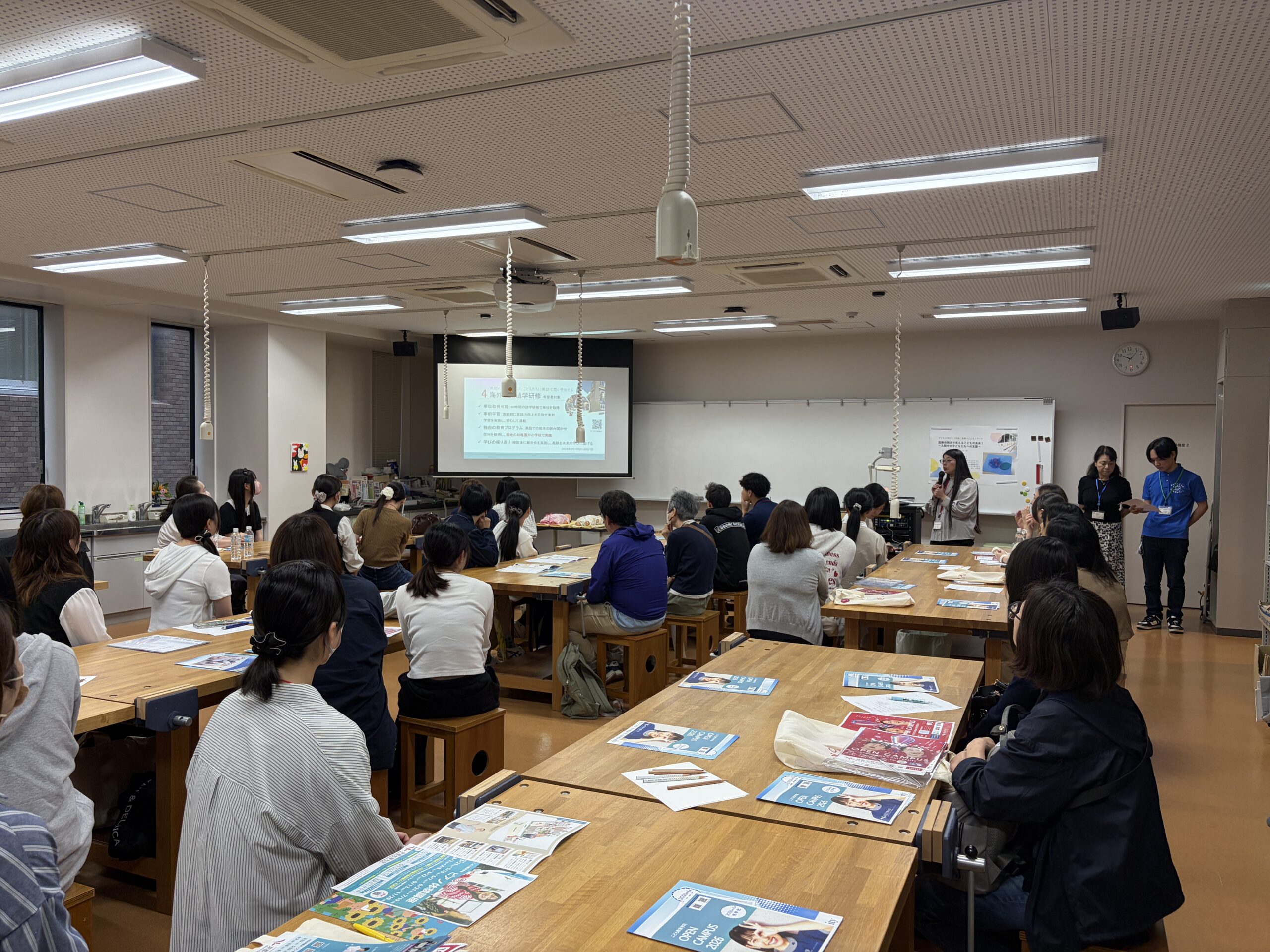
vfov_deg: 53.1
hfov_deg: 67.3
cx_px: 635
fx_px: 954
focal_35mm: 26
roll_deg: -0.7
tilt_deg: -0.5
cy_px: 476
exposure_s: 1/120
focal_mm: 5.96
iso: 100
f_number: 1.6
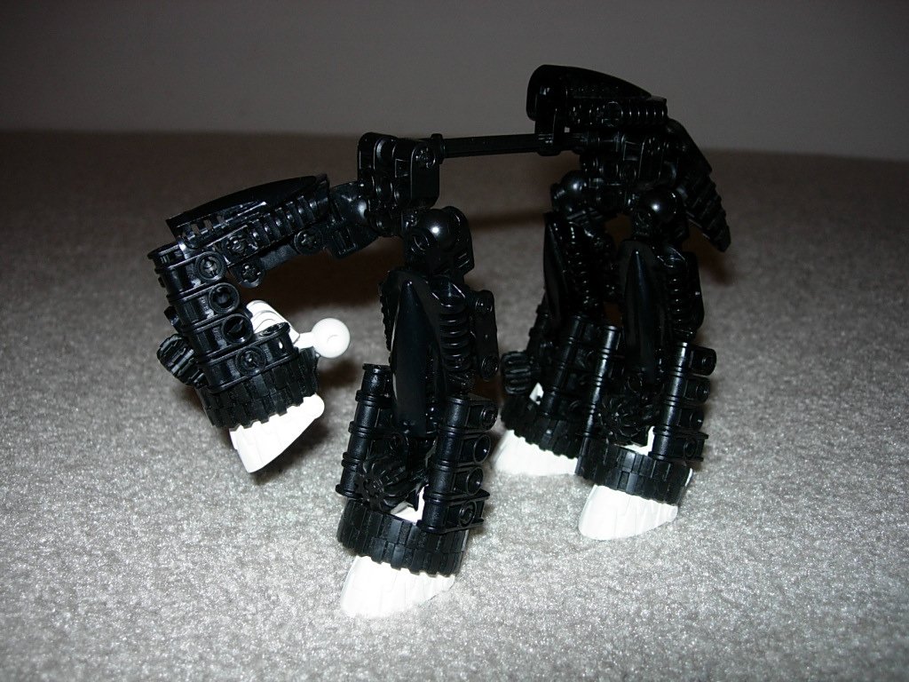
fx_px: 998
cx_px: 454
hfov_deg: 49.0
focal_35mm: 38
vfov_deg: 37.7
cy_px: 341
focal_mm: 7.8
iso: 79
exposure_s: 1/64
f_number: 2.8
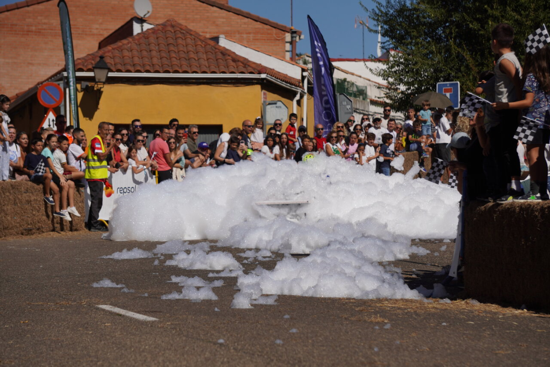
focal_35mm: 154
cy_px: 184
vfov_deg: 8.9
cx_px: 275
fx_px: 2360
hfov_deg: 13.3
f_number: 5.6
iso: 100
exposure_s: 1/2000
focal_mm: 103
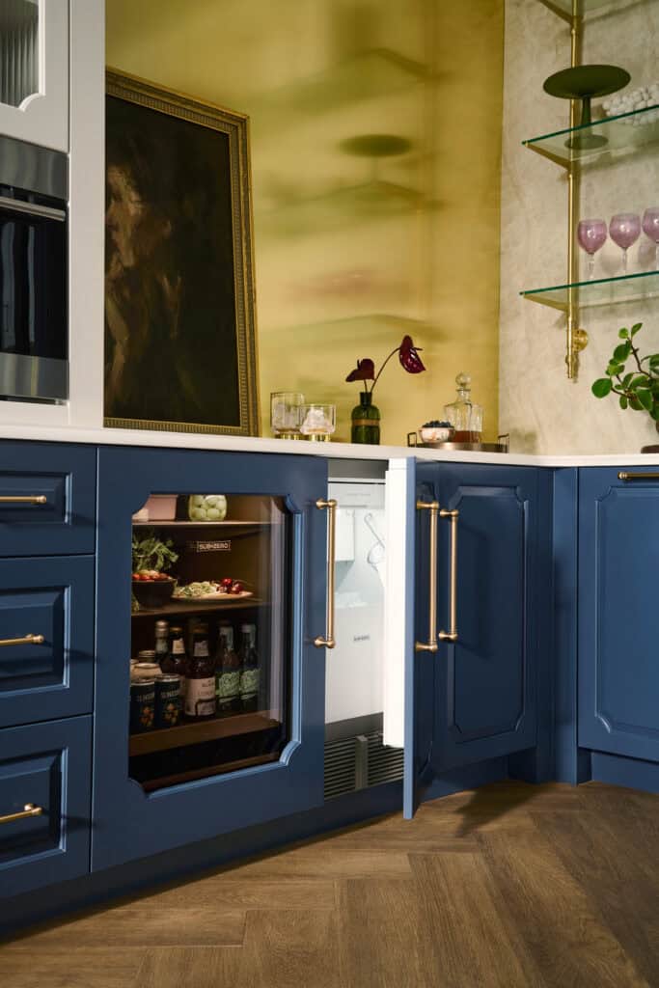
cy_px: 494
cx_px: 330
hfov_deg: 35.1
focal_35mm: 38
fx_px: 1043
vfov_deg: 50.7
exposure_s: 2
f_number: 7.1
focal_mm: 38
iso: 250
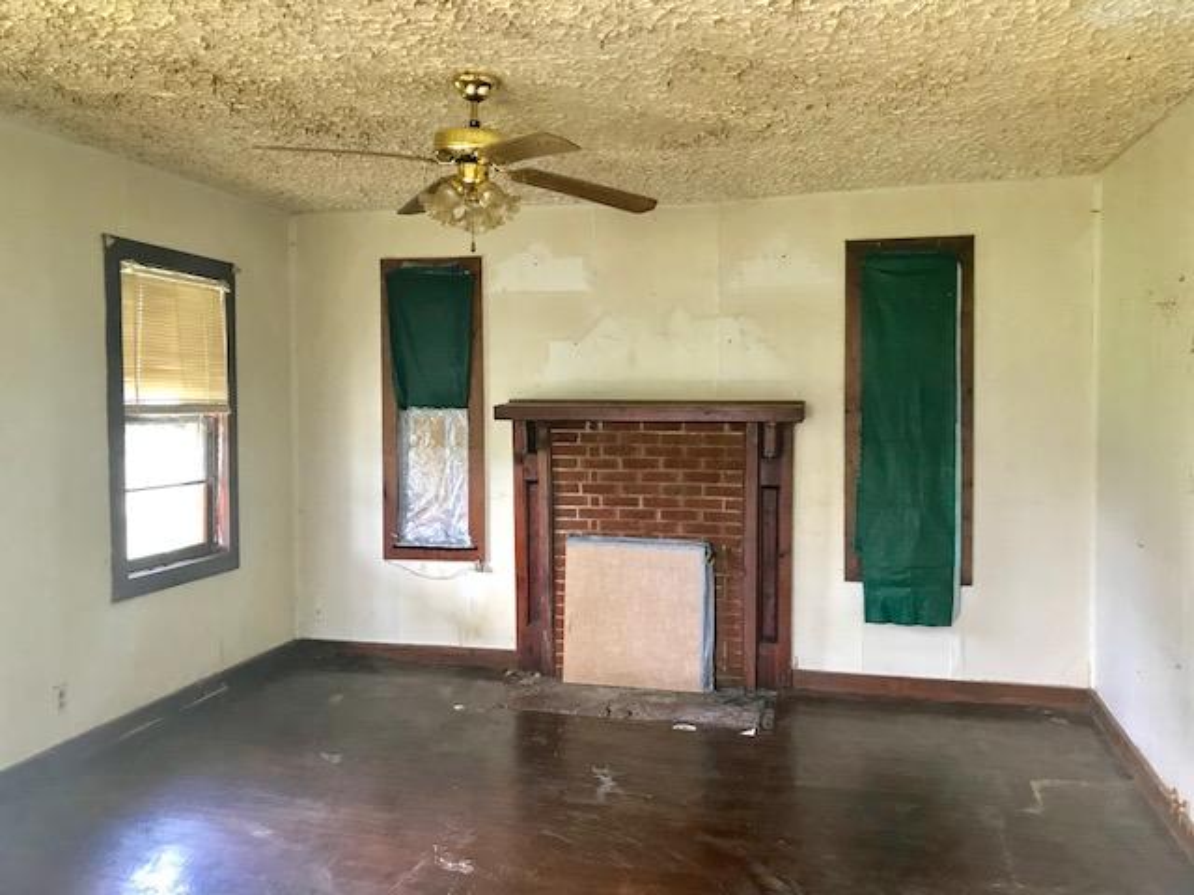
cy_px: 448
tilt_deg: -1.4
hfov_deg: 63.4
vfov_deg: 49.7
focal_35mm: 28
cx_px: 597
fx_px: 966
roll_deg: -0.7
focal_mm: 3.99
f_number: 1.8
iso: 50
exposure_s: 1/15
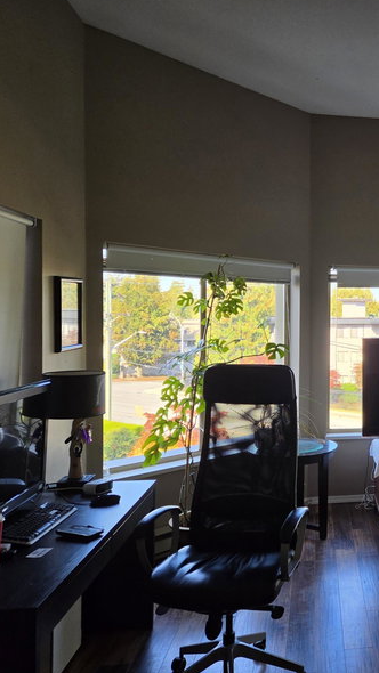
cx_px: 418
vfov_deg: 58.0
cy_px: 334
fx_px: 607
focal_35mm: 34
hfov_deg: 30.9
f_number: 1.8
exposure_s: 1/359
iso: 50
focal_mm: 5.4
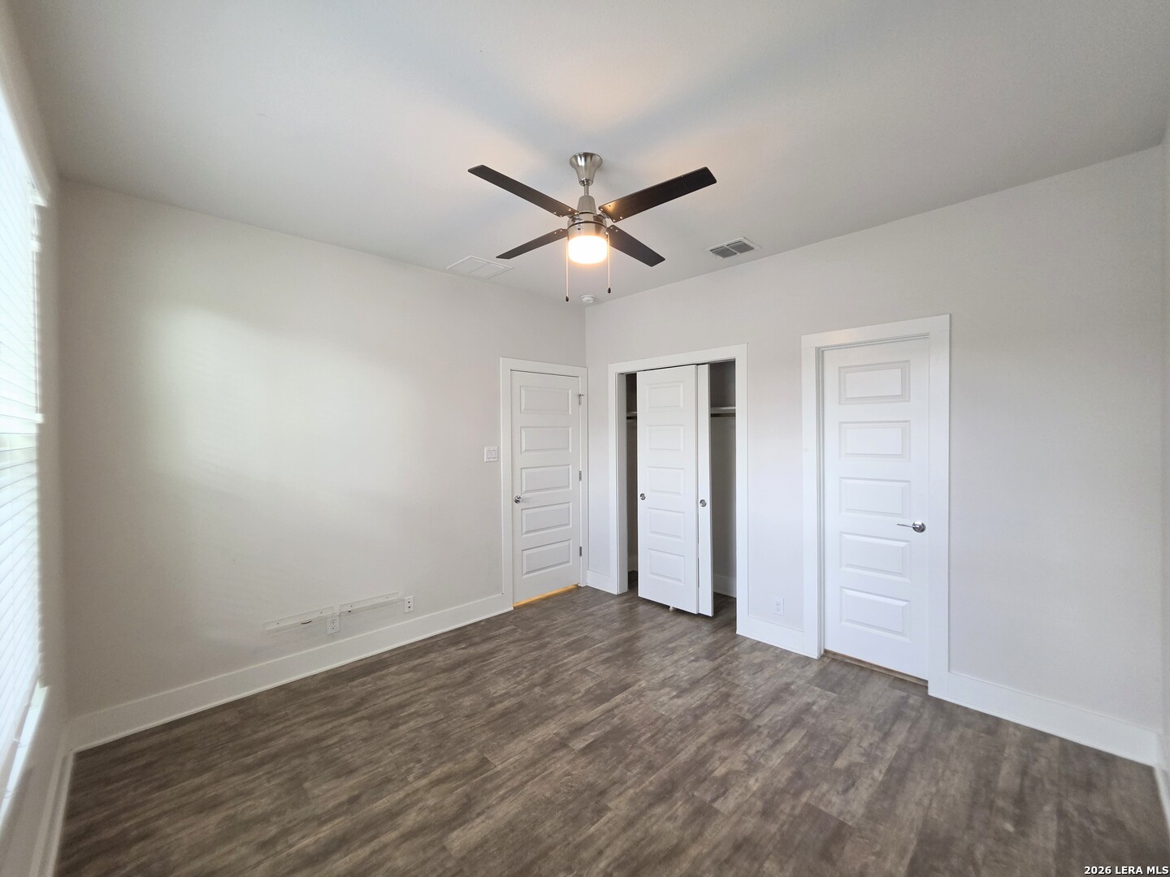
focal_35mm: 13
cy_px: 438
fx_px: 439
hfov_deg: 106.2
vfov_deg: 89.9
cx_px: 585
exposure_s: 1/120
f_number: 1.9
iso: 250
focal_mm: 2.2
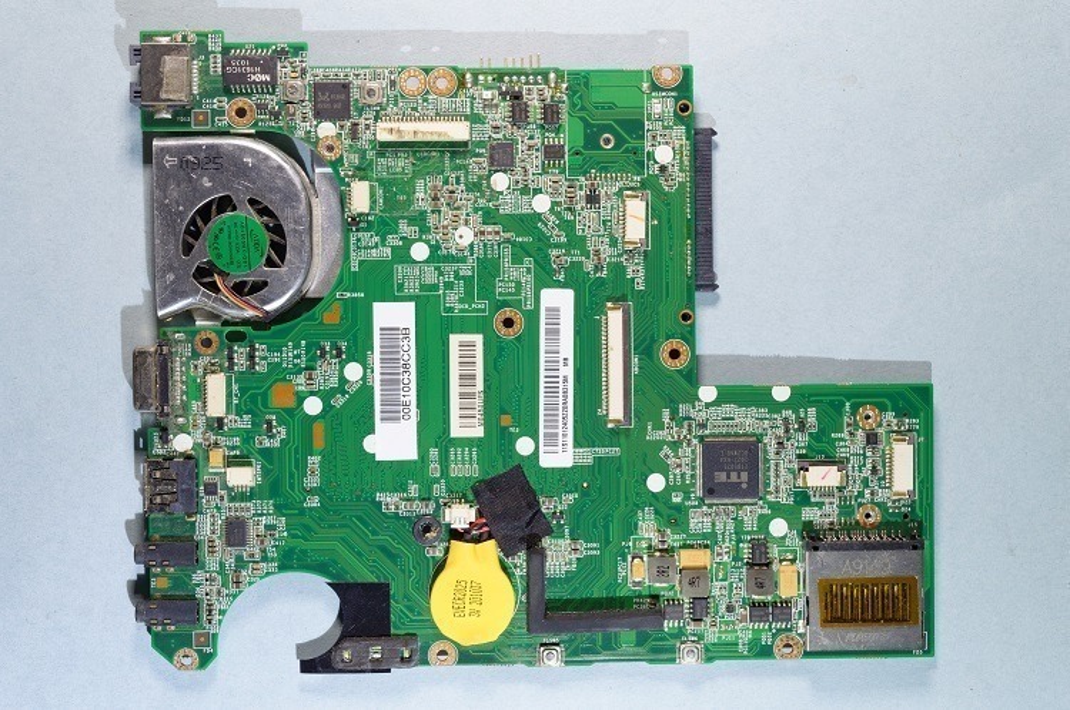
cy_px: 355
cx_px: 535
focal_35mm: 44
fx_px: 1291
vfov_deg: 30.8
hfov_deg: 45.0
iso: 100
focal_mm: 29
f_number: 8
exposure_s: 1/5
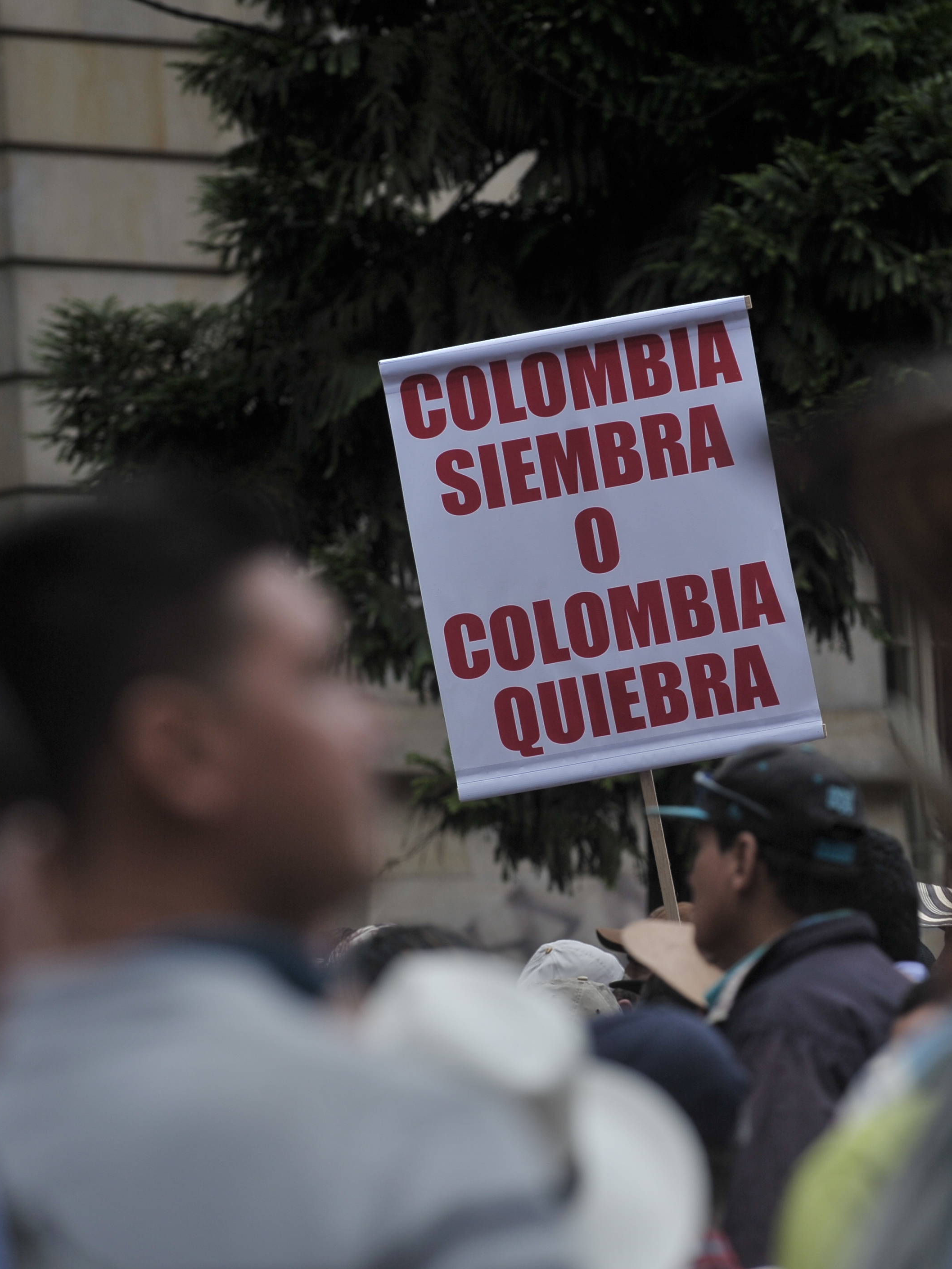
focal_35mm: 290
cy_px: 637
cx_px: 629
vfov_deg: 6.8
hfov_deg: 5.1
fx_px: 10634
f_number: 5
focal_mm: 200
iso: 250
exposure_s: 1/2000
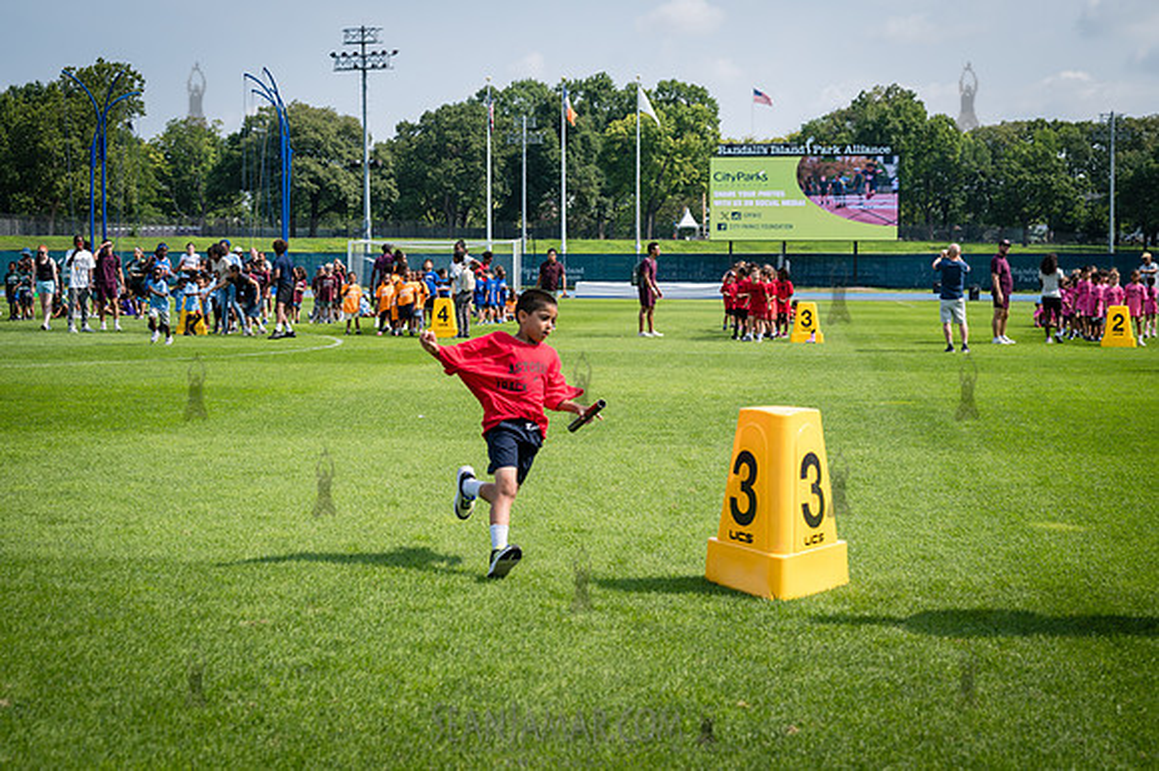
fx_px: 1781
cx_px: 580
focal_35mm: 55
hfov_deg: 36.0
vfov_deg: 24.4
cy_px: 386
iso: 100
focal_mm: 53
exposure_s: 1/500
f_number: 5
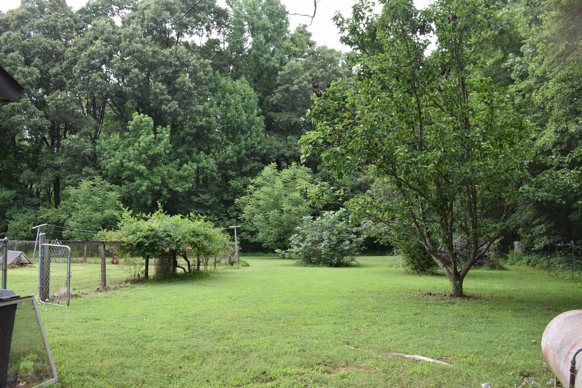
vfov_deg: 41.7
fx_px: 509
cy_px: 194
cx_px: 291
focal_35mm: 32
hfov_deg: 59.5
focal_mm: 21
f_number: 5
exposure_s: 1/100
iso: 400
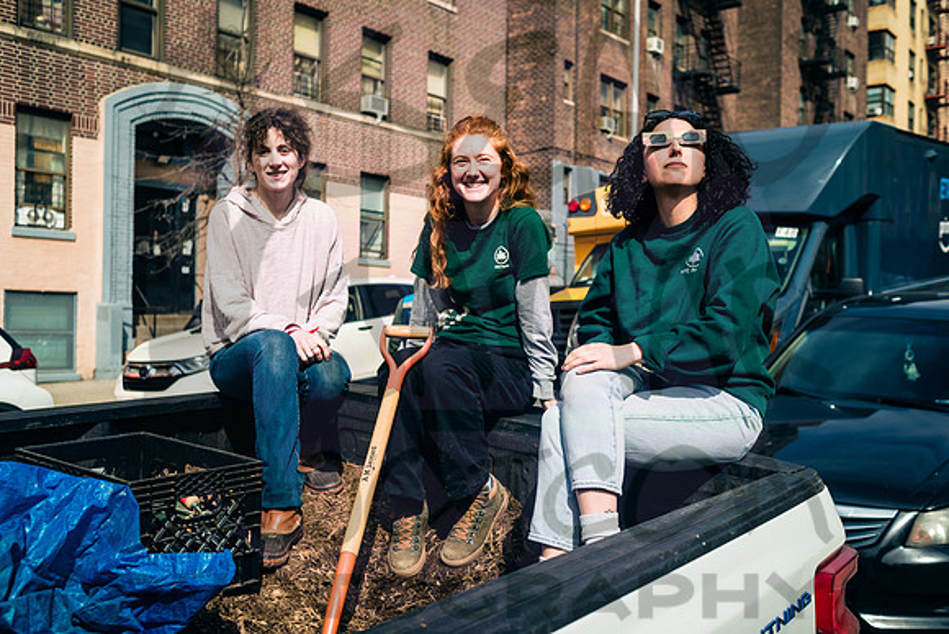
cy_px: 317
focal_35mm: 36
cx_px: 470
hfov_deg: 53.7
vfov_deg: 37.3
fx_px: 937
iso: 250
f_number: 4
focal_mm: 35
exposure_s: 1/250
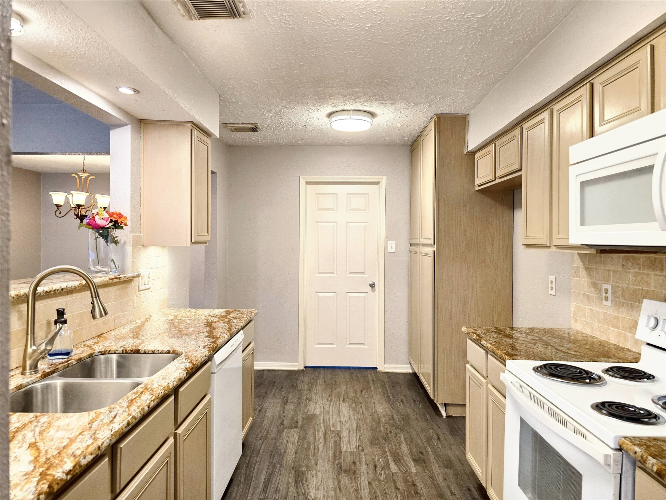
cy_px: 250
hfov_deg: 73.9
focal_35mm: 23
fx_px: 443
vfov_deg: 58.9
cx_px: 333
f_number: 1.7
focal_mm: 6.3
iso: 250
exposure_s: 1/120
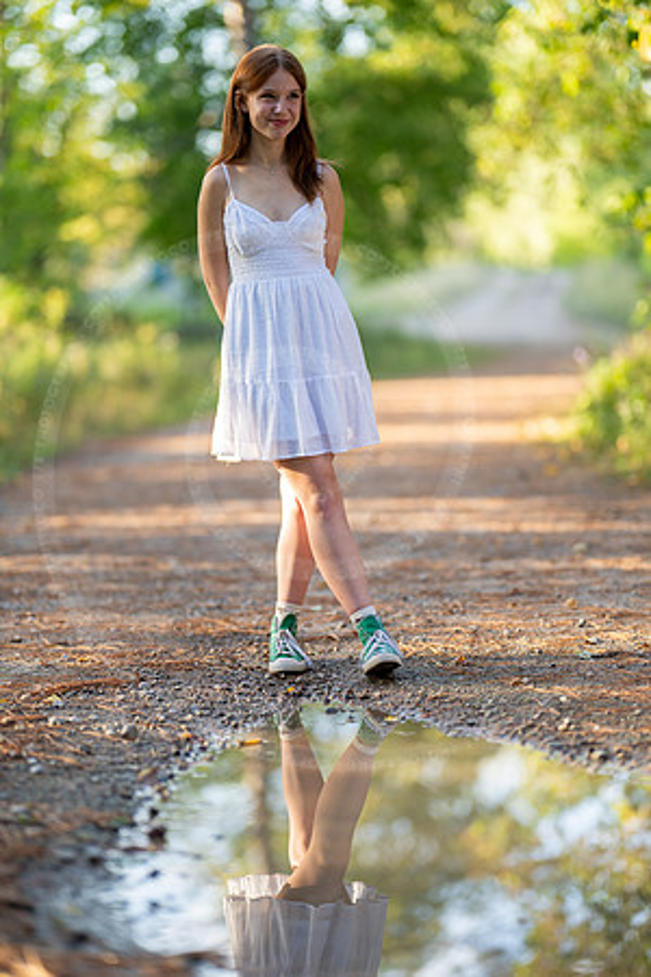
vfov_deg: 23.9
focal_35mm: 85
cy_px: 488
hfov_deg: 16.1
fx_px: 2305
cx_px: 326
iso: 160
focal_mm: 85
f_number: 1.2
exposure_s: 1/800
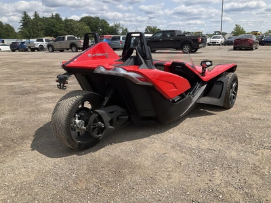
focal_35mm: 29
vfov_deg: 48.2
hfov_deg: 61.7
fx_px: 227
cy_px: 102
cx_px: 136
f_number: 1.8
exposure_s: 1/1675
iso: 25
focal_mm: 3
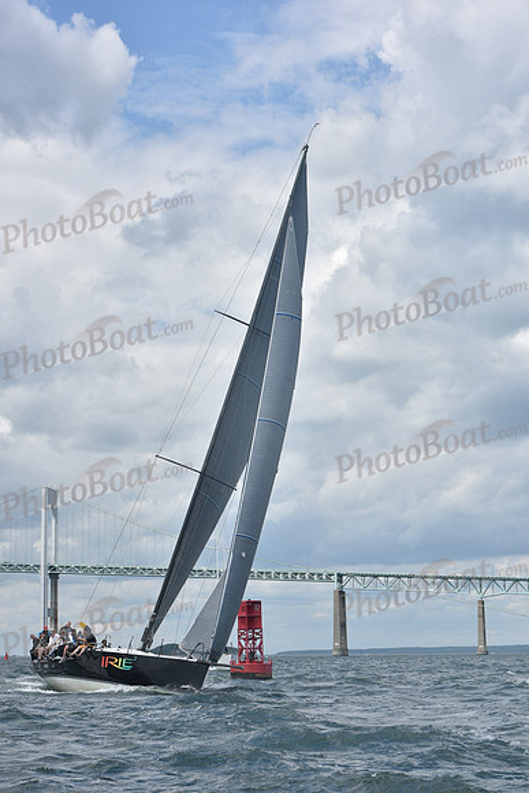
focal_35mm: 70
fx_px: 1542
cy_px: 396
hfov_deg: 19.5
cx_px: 264
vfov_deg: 28.8
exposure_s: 1/1000
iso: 250
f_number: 9
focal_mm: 70
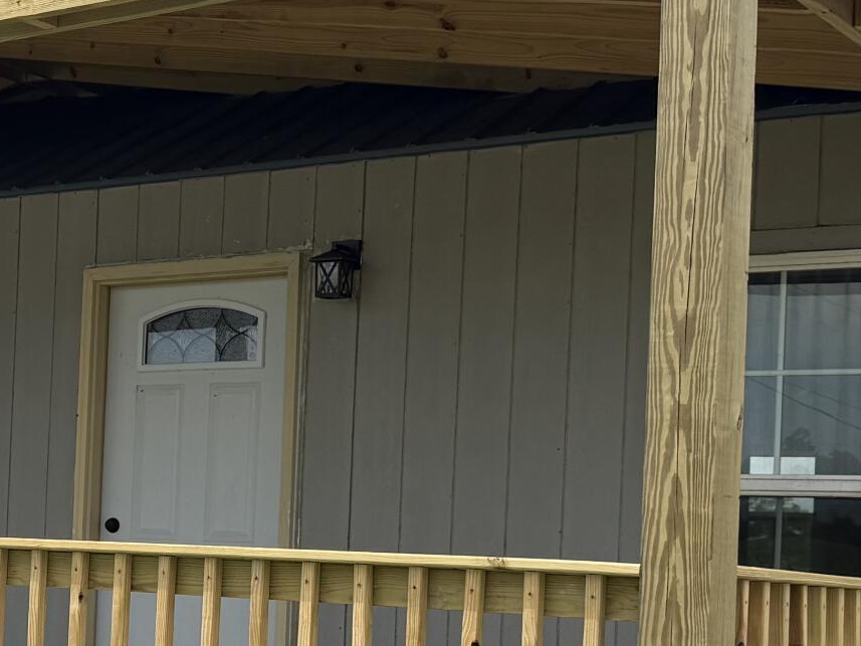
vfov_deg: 17.5
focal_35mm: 84
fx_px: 2090
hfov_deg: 21.8
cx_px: -140
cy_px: 500
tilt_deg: +1.3
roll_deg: -3.0
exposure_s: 1/4673
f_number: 1.78
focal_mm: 6.76
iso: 80
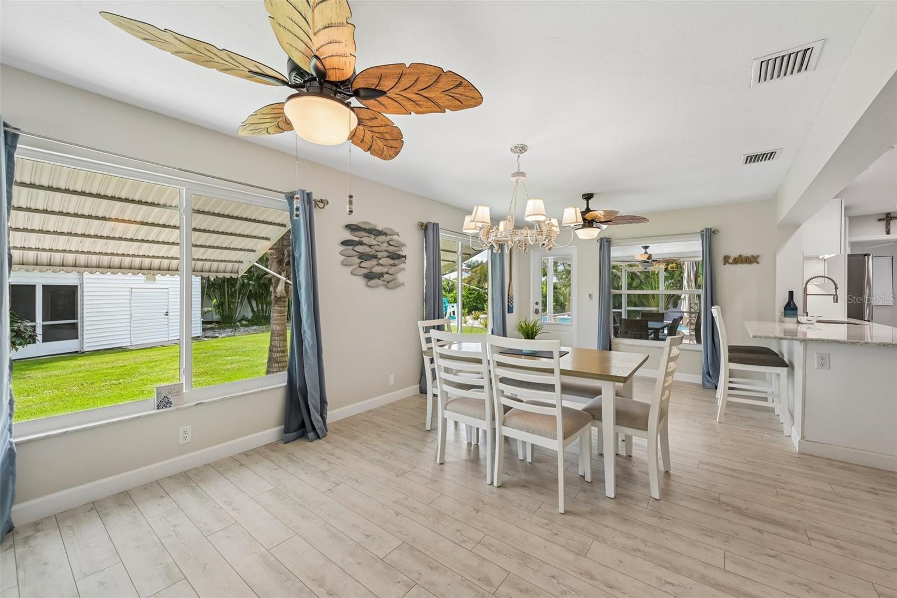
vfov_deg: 81.2
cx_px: 448
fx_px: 349
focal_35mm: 14
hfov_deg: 104.3
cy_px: 299
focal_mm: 14
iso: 400
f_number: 8
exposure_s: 1/160
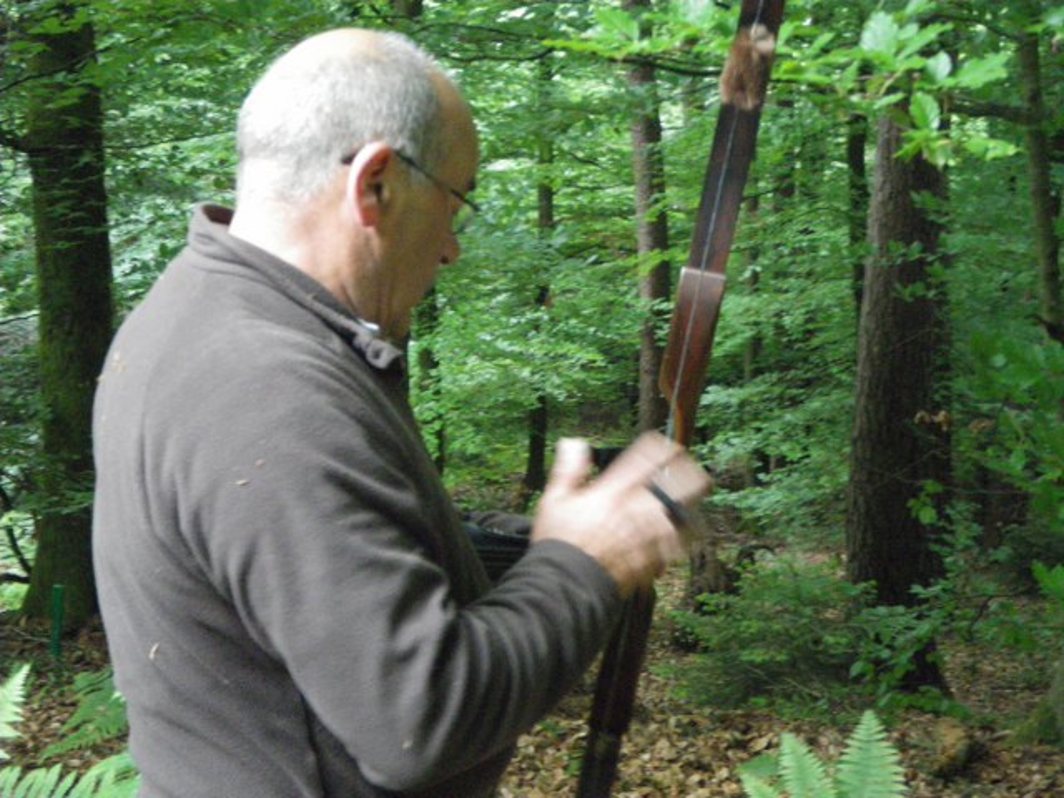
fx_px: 1906
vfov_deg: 23.7
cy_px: 399
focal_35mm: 62
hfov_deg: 31.2
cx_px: 532
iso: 800
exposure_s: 1/40
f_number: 4.6
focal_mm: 11.1
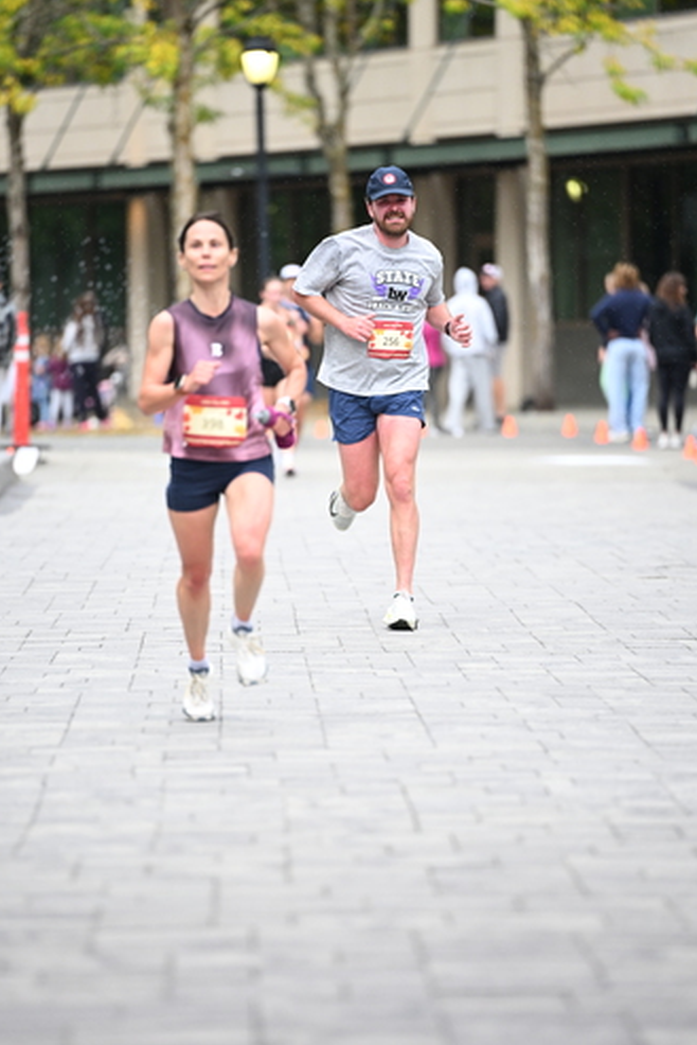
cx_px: 323
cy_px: 494
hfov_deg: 6.2
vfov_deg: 9.2
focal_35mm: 223
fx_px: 6471
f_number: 2.8
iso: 1250
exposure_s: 1/1250
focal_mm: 200
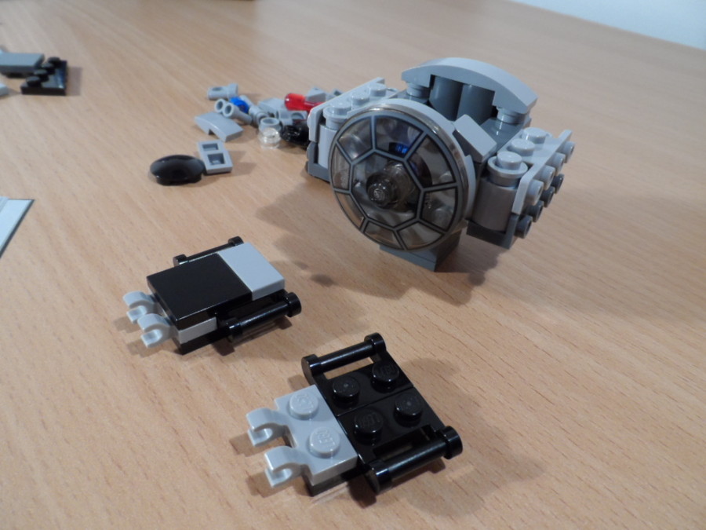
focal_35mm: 24
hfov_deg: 71.6
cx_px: 353
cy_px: 265
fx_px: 489
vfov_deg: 56.8
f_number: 3.2
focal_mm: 4
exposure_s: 1/20
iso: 200
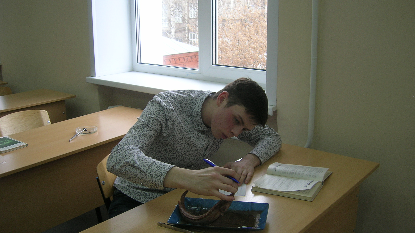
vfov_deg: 31.2
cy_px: 114
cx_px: 210
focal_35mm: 38
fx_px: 418
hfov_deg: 52.8
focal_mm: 5.7
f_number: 2.9
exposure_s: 1/63
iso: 50
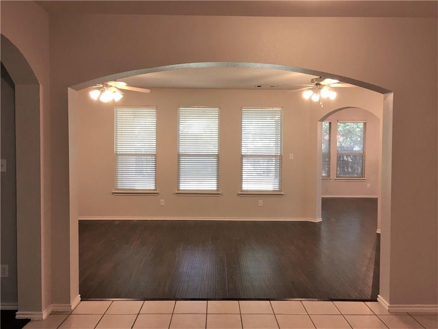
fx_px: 367
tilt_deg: -0.6
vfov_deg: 48.2
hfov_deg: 61.7
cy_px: 164
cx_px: 219
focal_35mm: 29
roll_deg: -0.4
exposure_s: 1/15
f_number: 2.2
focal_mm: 4.15
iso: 32
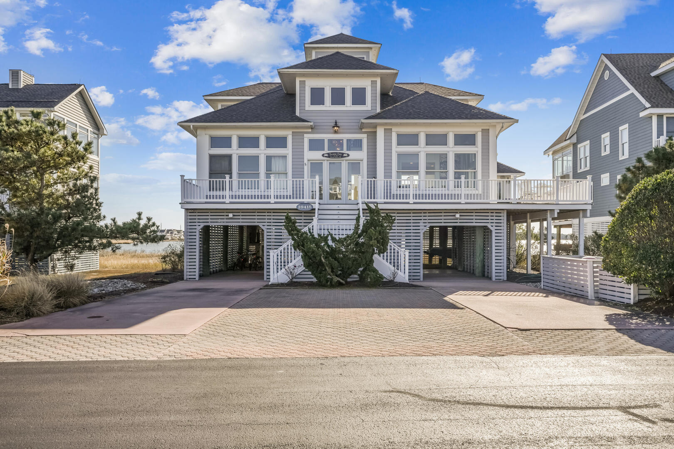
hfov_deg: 65.5
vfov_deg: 46.4
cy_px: 224
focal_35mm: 28
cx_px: 337
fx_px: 524
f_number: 8
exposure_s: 1/800
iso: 200
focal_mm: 28
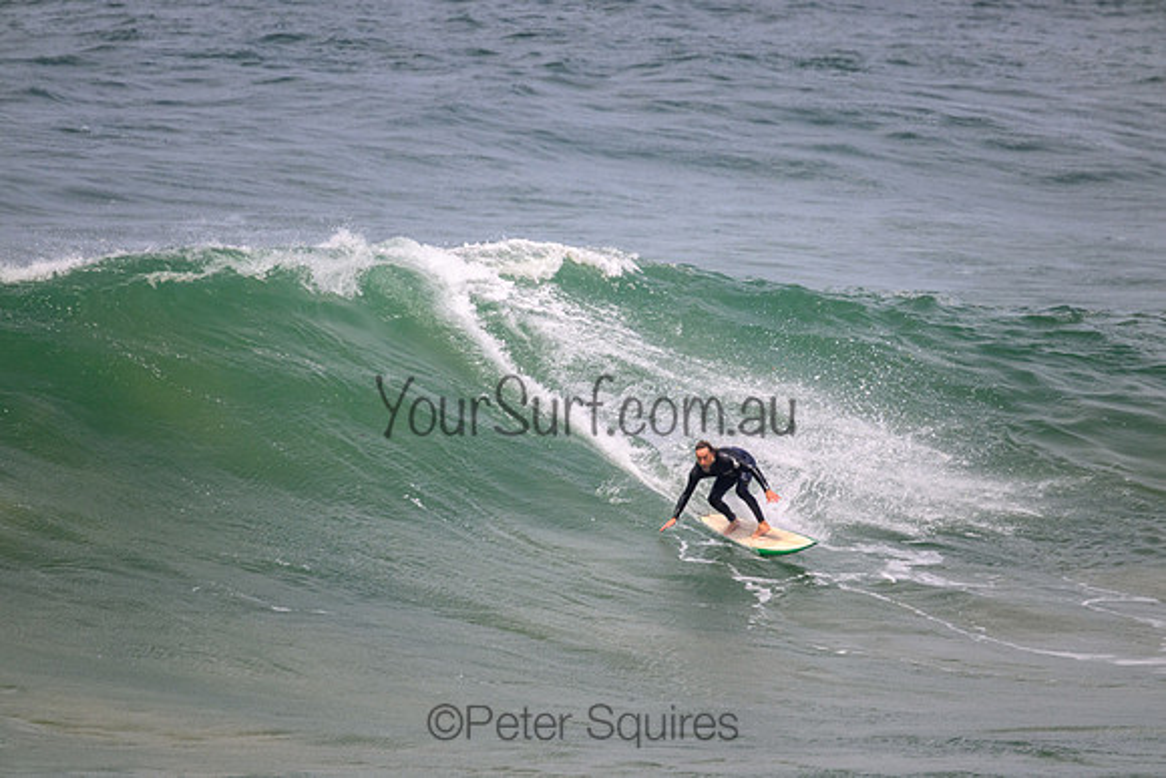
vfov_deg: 1.7
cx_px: 583
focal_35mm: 800
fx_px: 25916
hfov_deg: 2.6
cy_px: 389
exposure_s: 1/2000
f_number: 11
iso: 900
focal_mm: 800
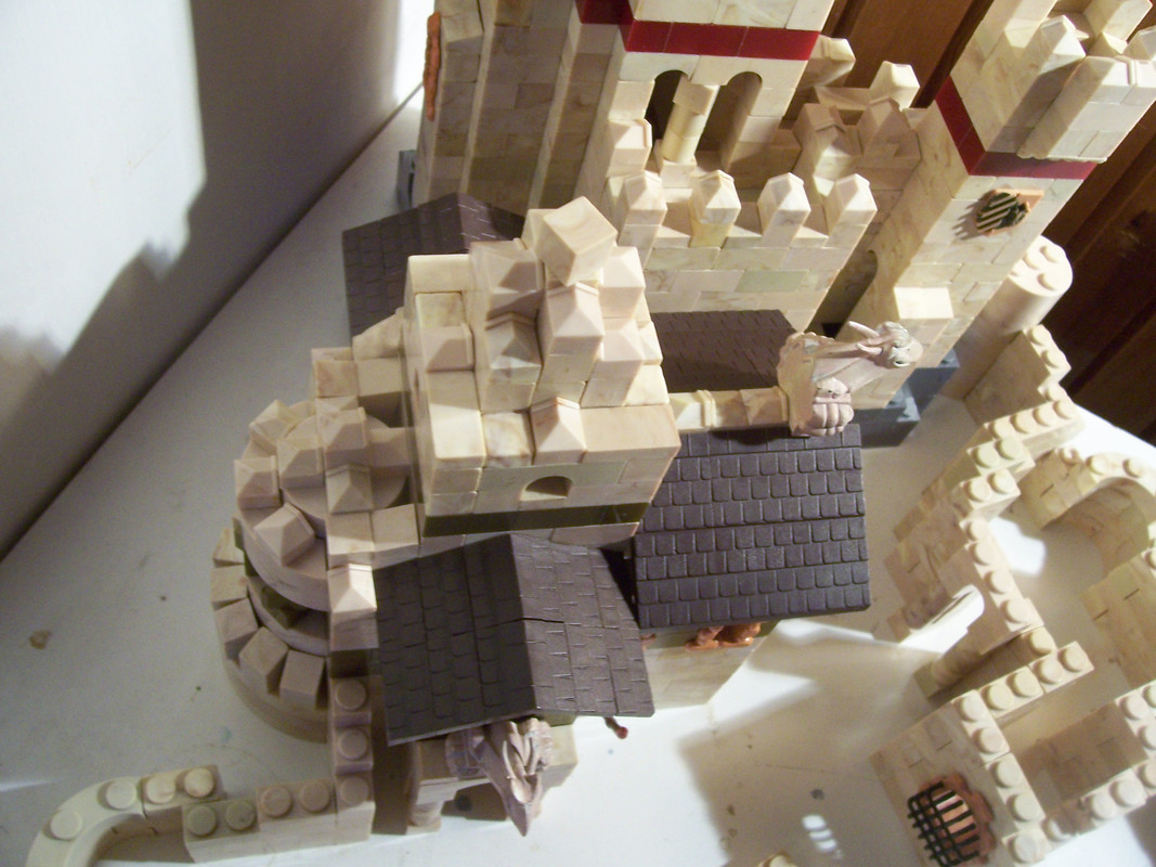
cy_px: 434
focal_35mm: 34
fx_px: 1135
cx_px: 578
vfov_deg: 41.8
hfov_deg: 54.0
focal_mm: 5.6
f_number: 2.7
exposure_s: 1/15
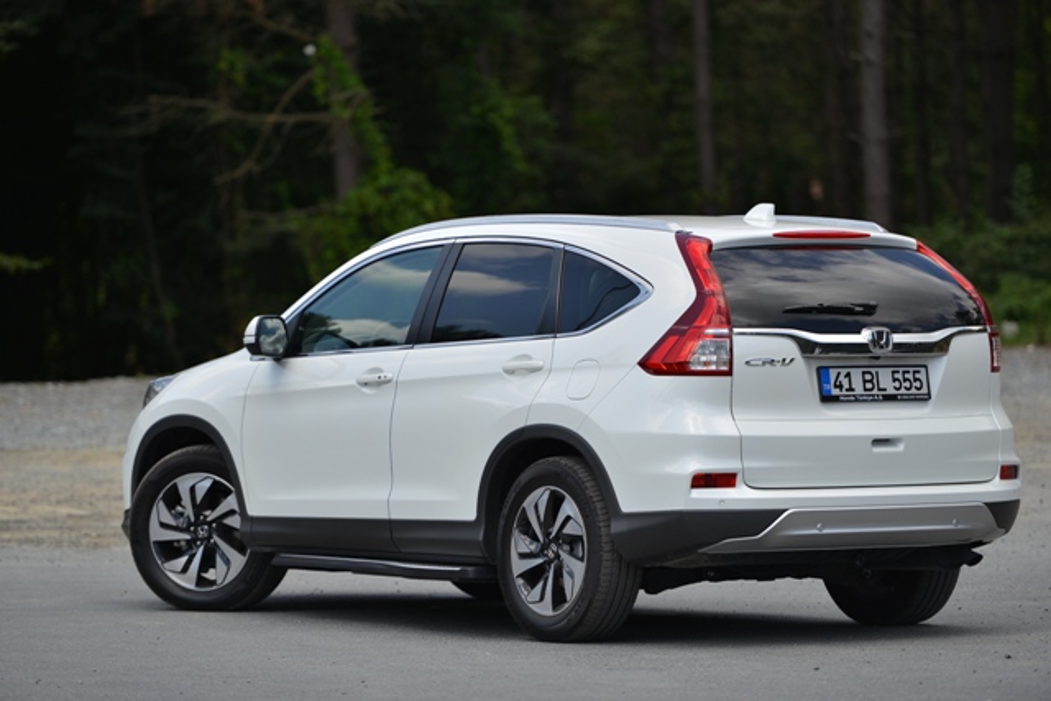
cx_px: 526
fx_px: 5402
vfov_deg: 7.4
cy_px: 350
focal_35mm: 185
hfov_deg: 11.1
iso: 100
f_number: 2.8
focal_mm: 185
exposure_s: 1/1250
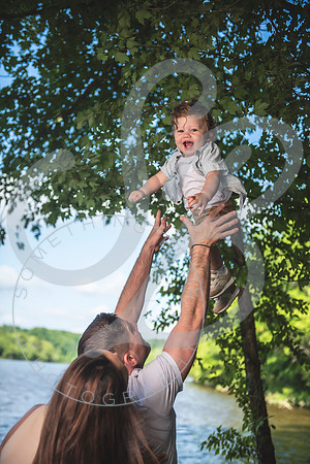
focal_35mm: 48
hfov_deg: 28.1
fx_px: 620
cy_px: 232
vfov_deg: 41.1
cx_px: 155
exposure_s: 1/800
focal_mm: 48
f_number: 2.8
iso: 100
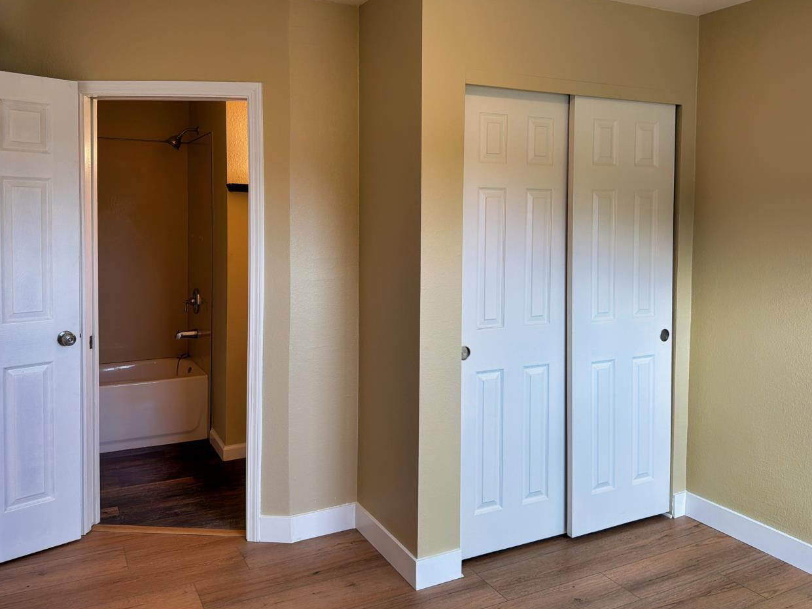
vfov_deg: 48.1
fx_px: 680
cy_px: 258
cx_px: 423
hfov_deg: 61.6
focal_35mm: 29
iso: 50
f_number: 1.78
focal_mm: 6.76
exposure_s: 1/124
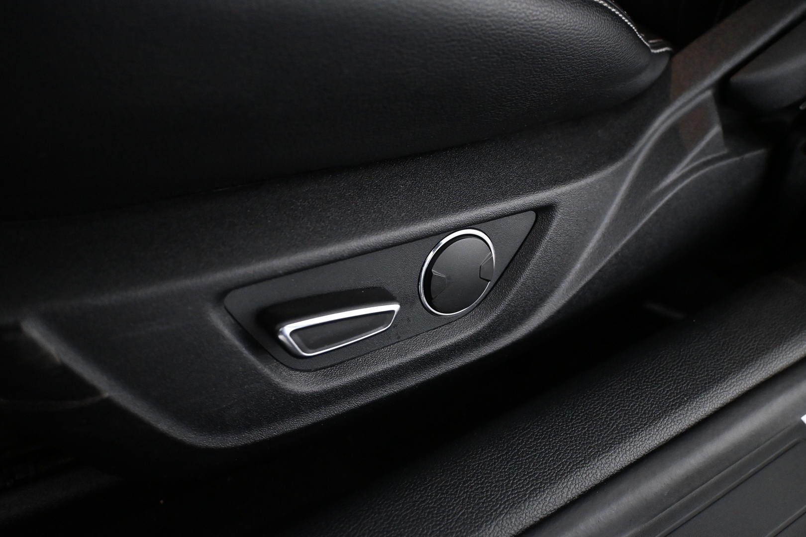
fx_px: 705
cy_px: 268
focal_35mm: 32
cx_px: 403
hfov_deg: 59.5
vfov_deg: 41.7
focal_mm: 21
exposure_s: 1/40
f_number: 4
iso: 4000
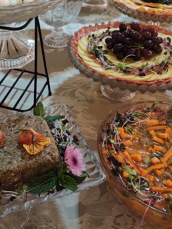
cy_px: 69
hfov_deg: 34.7
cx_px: 53
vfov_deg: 44.8
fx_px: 272
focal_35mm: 41
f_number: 1.7
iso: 1600
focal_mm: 6.07
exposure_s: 1/24
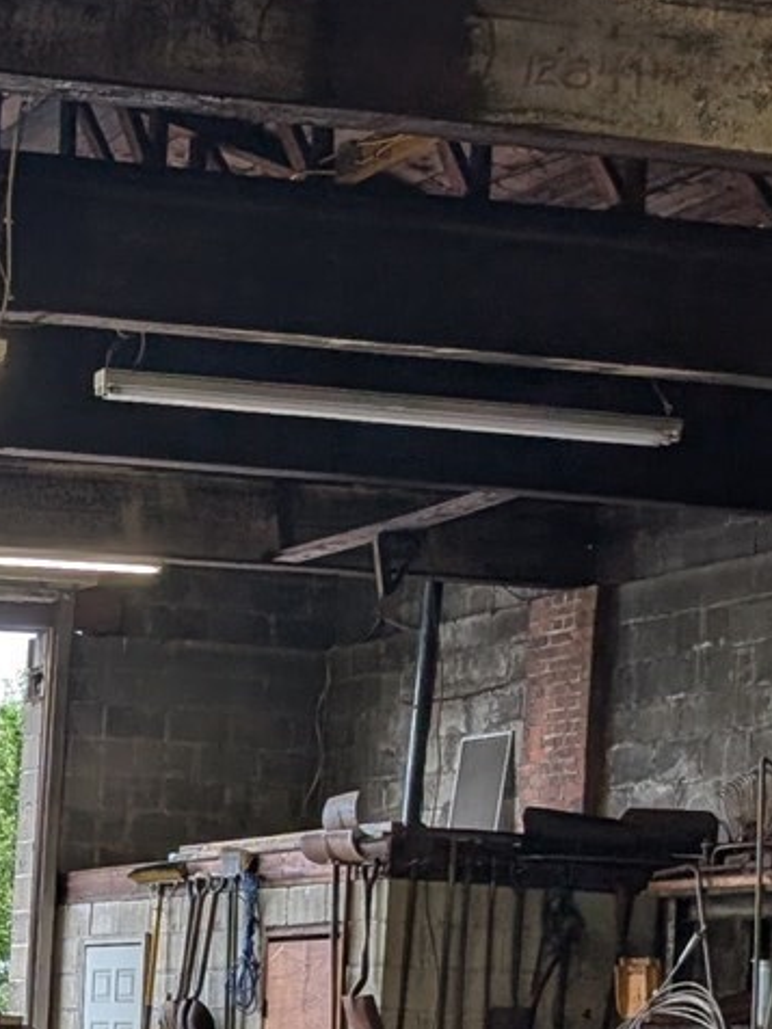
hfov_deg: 13.3
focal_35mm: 103
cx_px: -500
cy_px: 1111
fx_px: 3063
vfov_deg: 18.4
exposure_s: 1/207
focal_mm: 6.9
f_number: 1.68
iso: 22
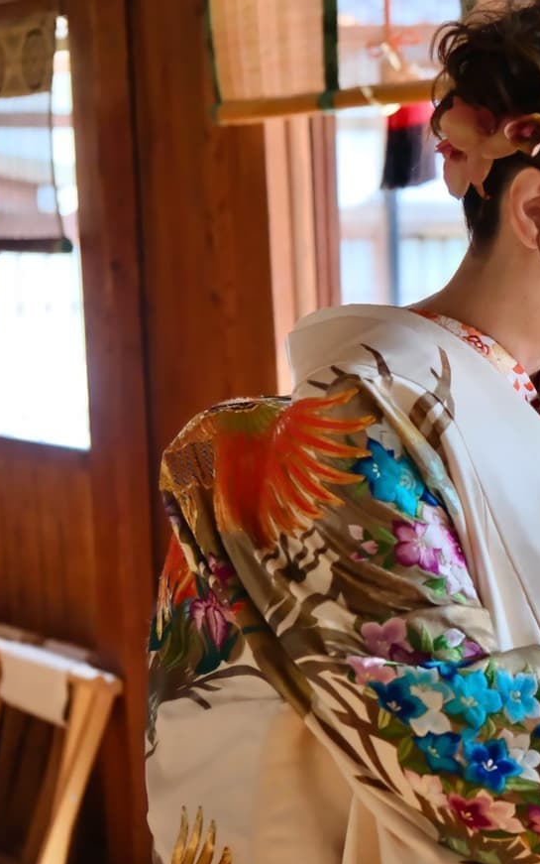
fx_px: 2259
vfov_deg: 21.6
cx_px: 640
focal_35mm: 96
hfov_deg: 13.3
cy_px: 429
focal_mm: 37.9
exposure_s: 1/100
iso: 5000
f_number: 2.8
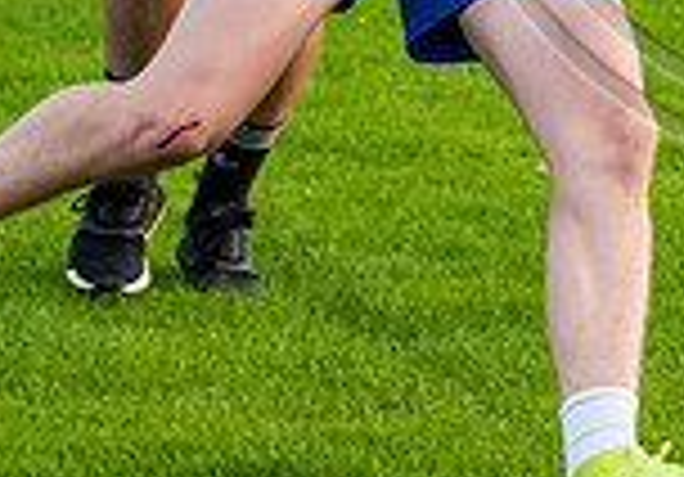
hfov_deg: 5.0
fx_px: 7902
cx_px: 534
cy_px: -474
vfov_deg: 3.4
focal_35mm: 410
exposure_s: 1/1250
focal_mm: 86
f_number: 4.5
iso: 1600
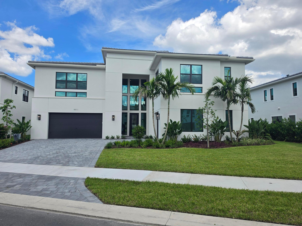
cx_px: 151
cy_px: 113
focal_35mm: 23
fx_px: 201
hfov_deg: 73.9
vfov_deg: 58.9
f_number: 1.4
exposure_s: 1/7939
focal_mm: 6.5
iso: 64
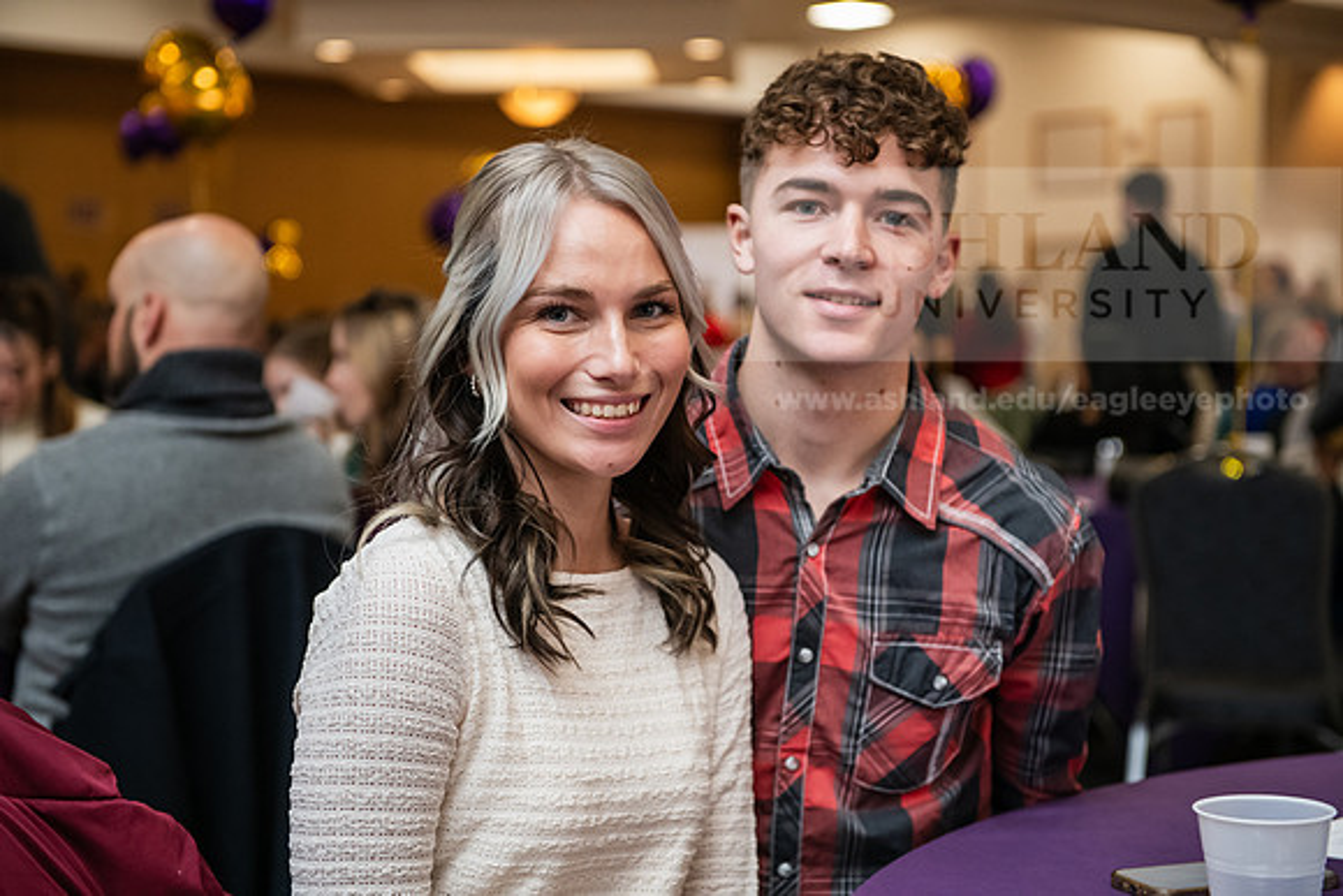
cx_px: 672
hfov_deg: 32.4
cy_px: 448
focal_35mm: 62
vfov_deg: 21.9
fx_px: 2313
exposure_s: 1/200
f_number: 3.5
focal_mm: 62
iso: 2000
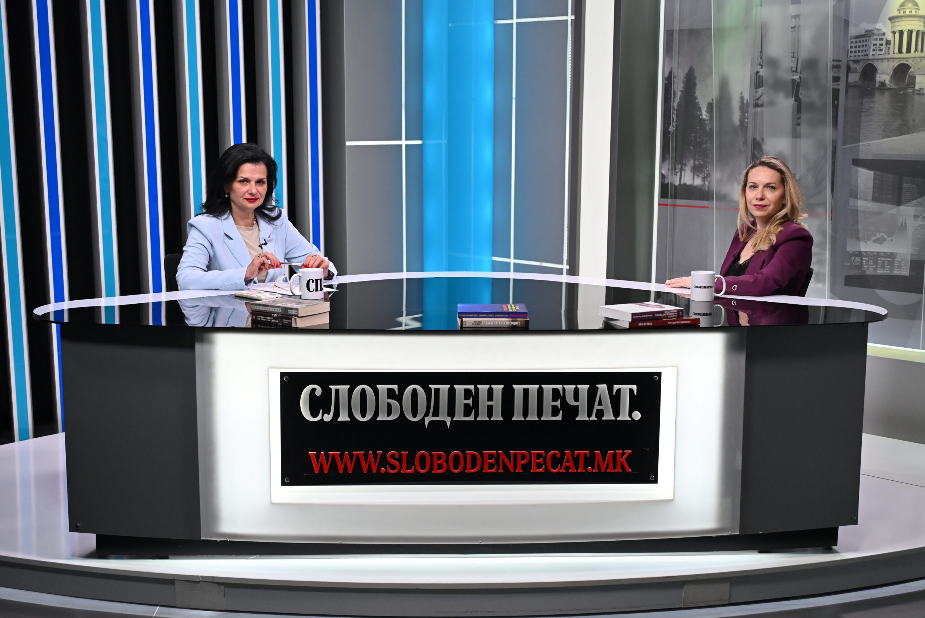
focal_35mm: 44
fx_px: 1131
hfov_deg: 44.5
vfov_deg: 30.6
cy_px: 309
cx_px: 462
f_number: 4
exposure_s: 1/800
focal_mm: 44
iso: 2500
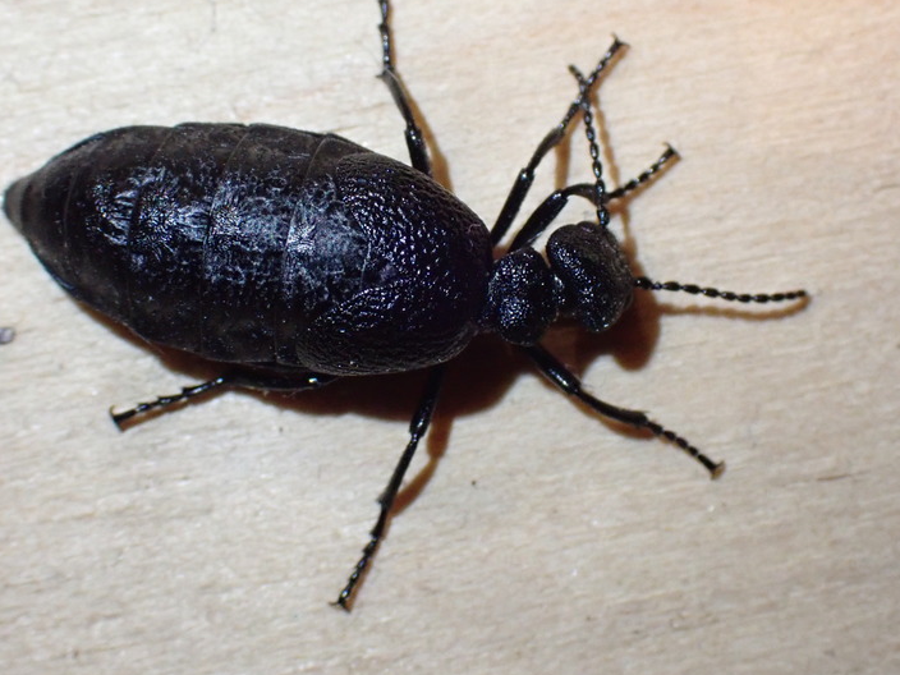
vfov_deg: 17.2
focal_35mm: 86
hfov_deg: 22.8
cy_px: 270
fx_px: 2236
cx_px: 433
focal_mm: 12.73
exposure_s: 1/100
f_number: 5.6
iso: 800
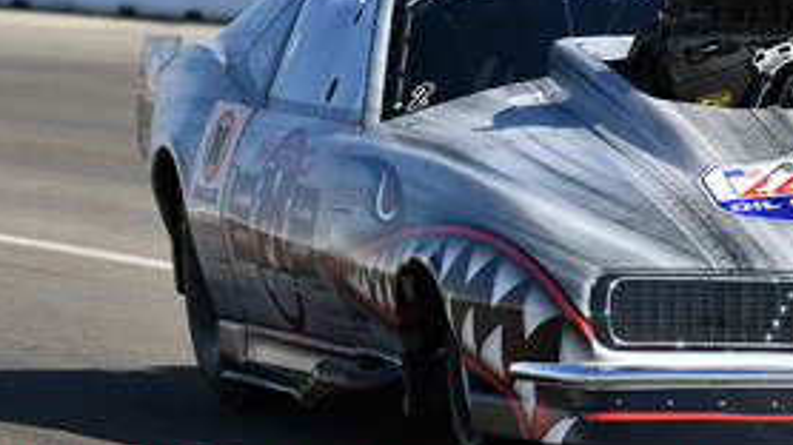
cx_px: 613
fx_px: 11895
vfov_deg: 2.1
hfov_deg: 3.8
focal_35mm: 566
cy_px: 94
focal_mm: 200
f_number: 5.6
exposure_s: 1/1250
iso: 160
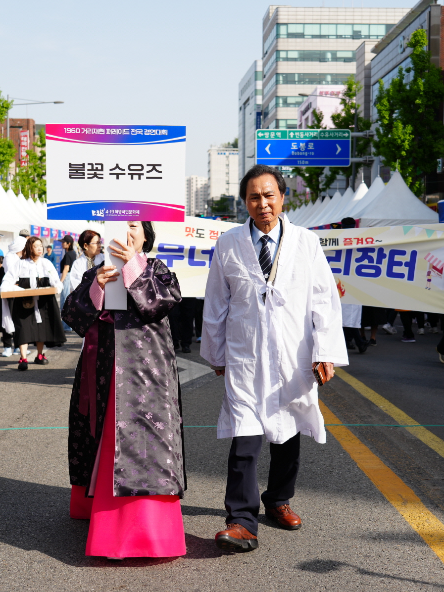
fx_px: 941
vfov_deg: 34.9
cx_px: 175
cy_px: 296
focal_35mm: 55
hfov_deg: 26.5
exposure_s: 1/640
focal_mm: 38
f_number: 4.5
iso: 125
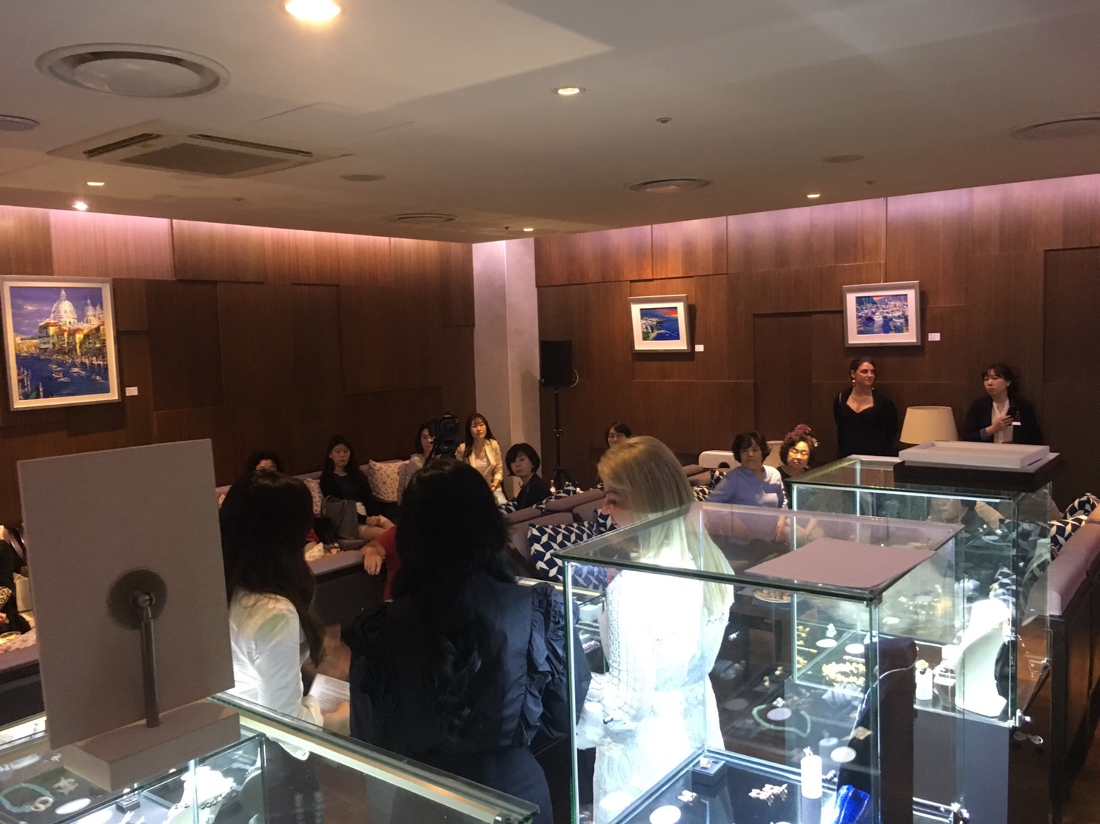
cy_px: 412
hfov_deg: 61.7
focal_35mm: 29
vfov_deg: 48.2
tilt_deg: -6.3
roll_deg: +2.6
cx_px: 550
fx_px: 921
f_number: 2.2
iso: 200
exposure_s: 1/15
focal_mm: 4.15
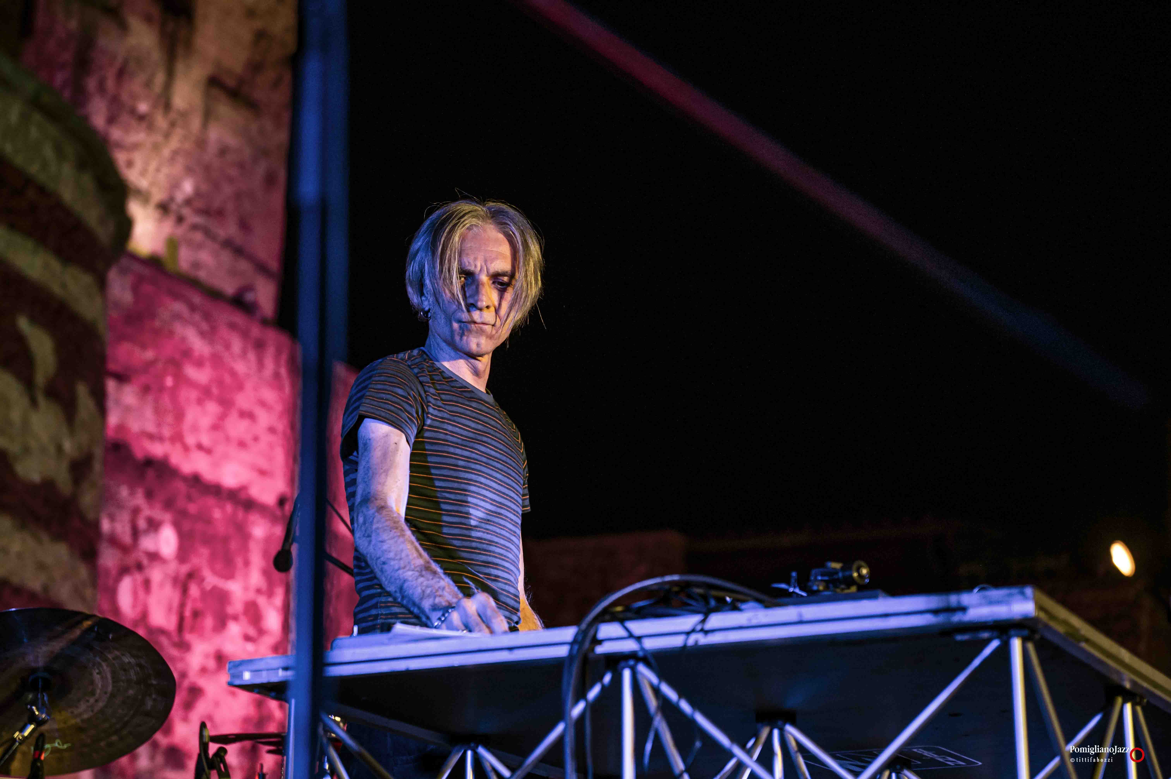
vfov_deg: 19.4
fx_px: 2275
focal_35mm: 70
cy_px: 390
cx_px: 586
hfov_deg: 28.9
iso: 1250
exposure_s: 1/250
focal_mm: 70
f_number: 3.2
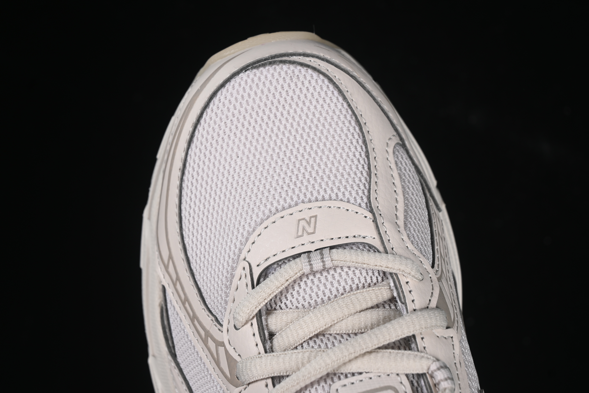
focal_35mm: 75
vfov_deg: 18.2
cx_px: 294
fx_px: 1227
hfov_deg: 27.0
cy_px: 196
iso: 160
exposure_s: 1/80
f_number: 7.1
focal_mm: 50
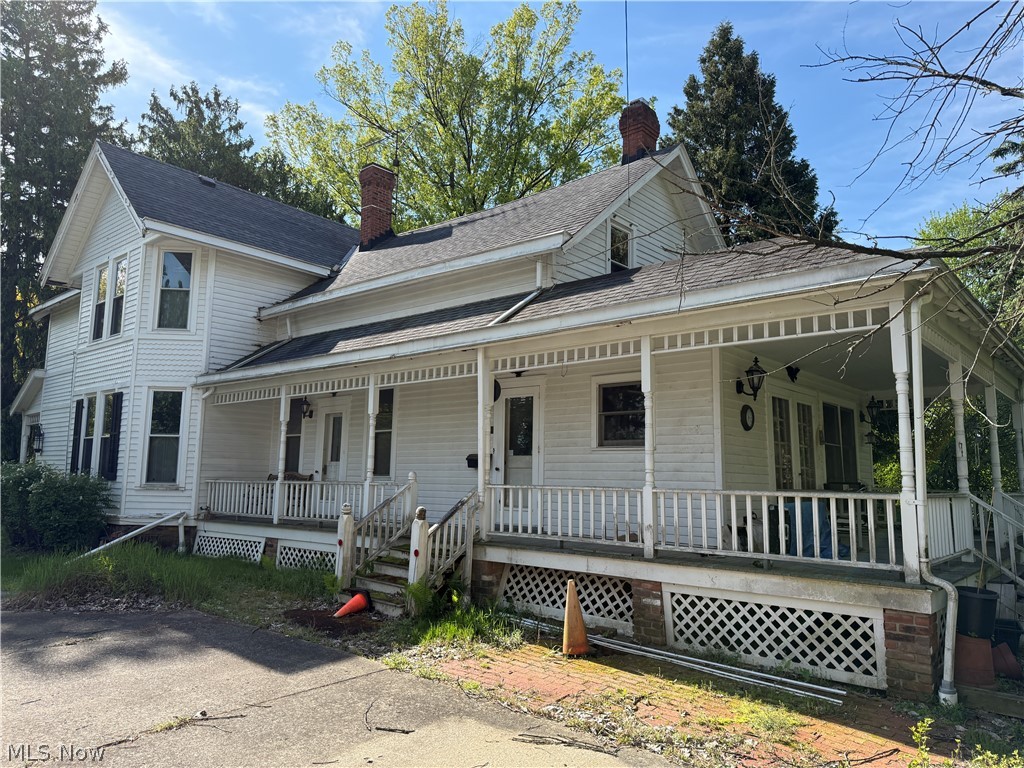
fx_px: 710
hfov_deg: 71.6
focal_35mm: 24
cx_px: 512
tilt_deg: +8.9
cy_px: 384
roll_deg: -0.6
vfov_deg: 56.8
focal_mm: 6.76
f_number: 1.78
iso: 100
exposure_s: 1/2703
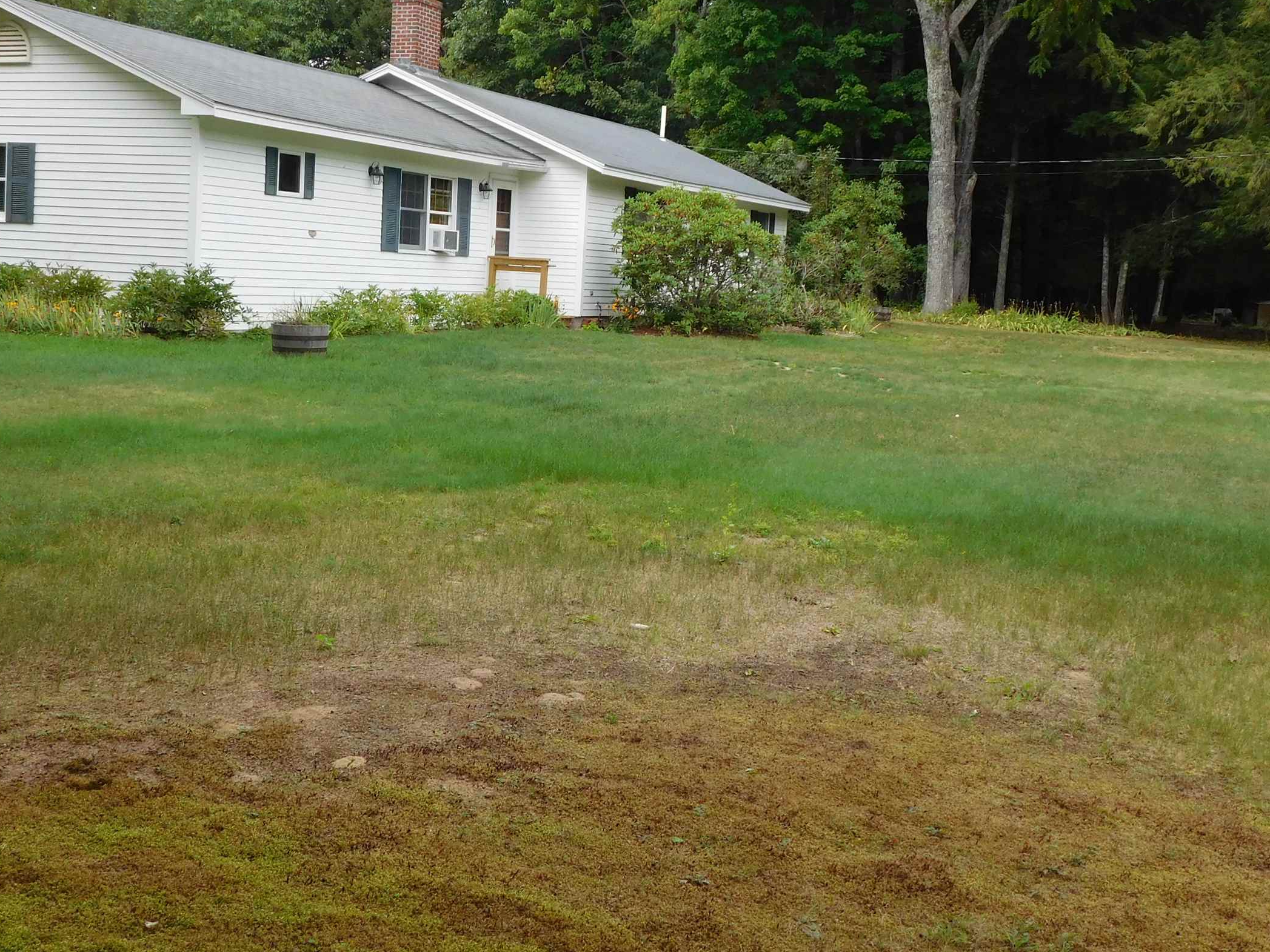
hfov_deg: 42.9
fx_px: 1614
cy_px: 409
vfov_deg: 32.8
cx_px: 603
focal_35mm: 44
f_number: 3.2
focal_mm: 5.3
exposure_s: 1/320
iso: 125
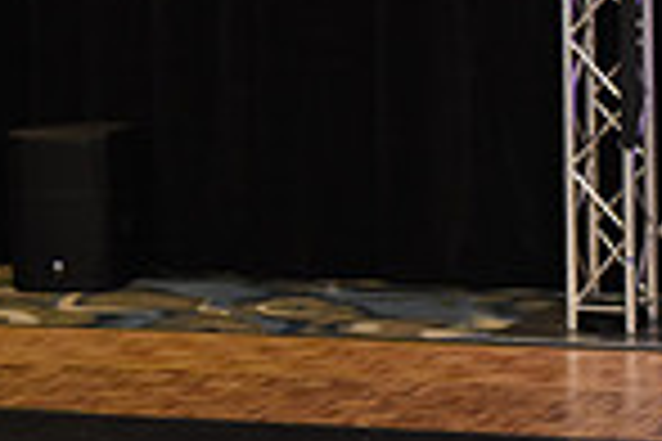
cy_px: 227
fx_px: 3475
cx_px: 955
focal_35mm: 189
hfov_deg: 10.5
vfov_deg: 7.3
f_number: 3.5
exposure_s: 1/400
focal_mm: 48
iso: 2500
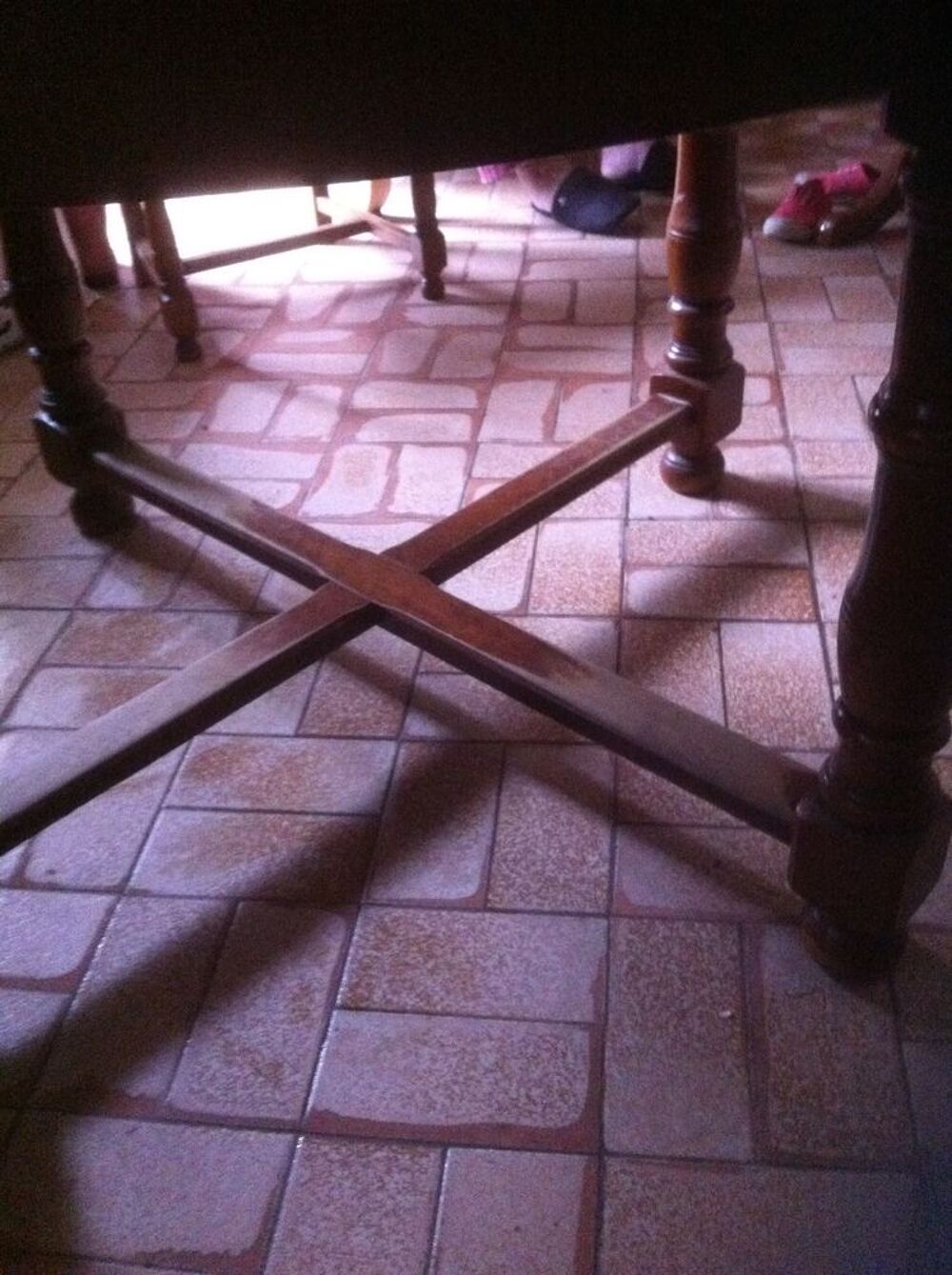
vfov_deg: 52.7
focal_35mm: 35
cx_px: 476
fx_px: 1287
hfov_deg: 40.6
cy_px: 638
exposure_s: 1/15
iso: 1000
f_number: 2.8
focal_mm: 3.85
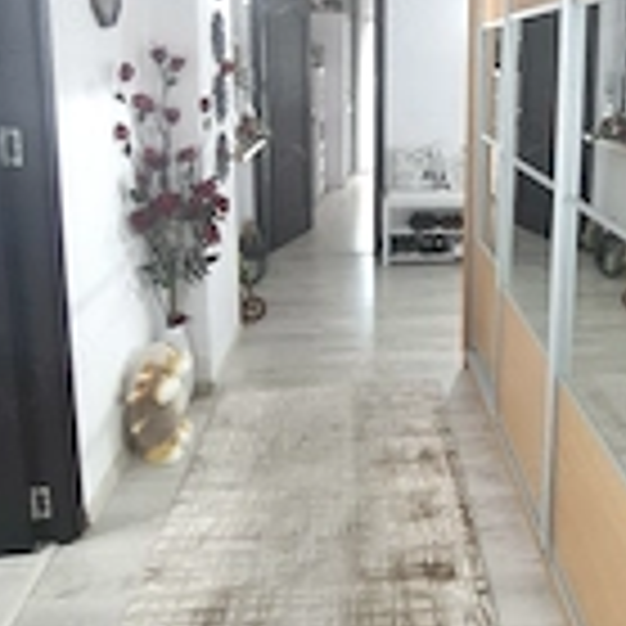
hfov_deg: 48.8
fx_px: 675
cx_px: 423
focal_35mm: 33
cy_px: 171
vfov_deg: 48.2
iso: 320
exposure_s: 1/25
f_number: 2.2
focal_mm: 1.74
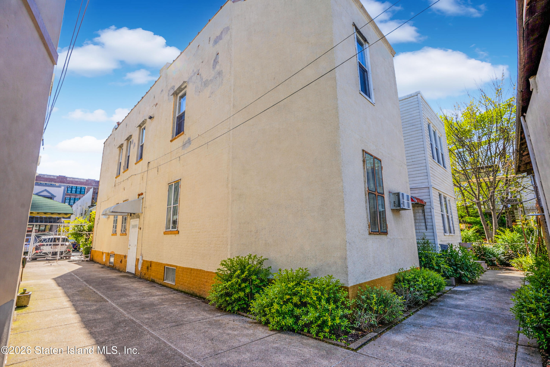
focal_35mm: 17
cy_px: 184
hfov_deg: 93.3
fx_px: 260
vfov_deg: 70.4
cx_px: 275
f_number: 9
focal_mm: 17
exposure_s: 1/125
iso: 100
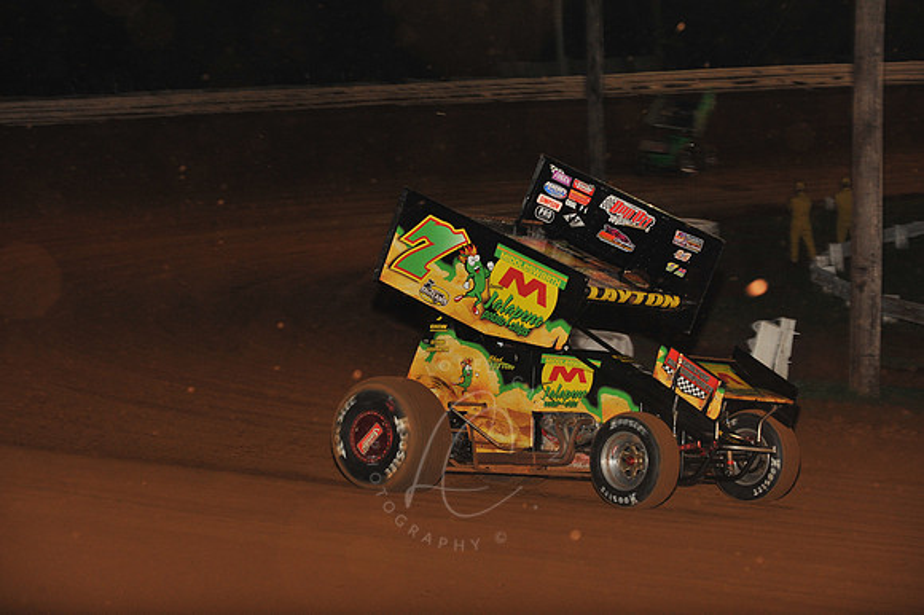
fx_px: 3463
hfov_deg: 15.2
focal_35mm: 135
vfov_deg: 10.1
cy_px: 308
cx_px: 462
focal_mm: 135
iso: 1250
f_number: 7.1
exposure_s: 1/320
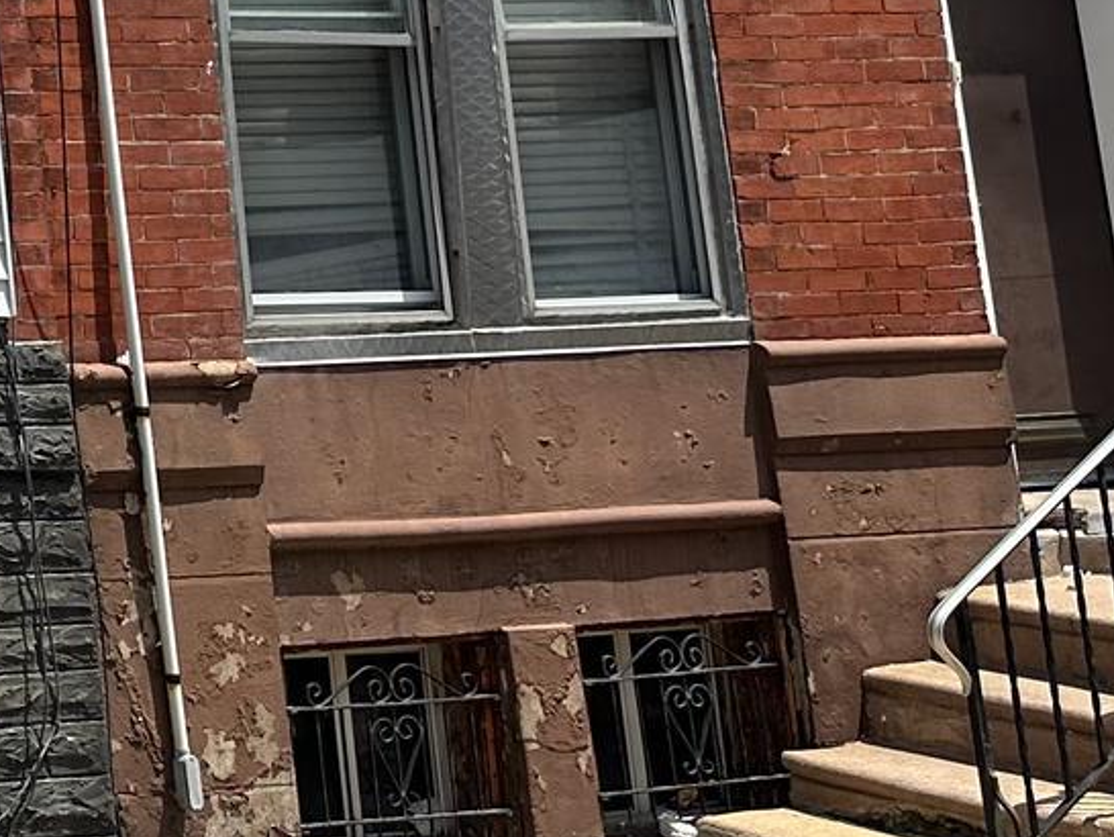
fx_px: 2898
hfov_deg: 17.5
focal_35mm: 90
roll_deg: +0.9
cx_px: -910
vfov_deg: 15.3
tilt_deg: +11.9
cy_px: -382
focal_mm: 6.86
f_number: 1.78
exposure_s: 1/5525
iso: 80
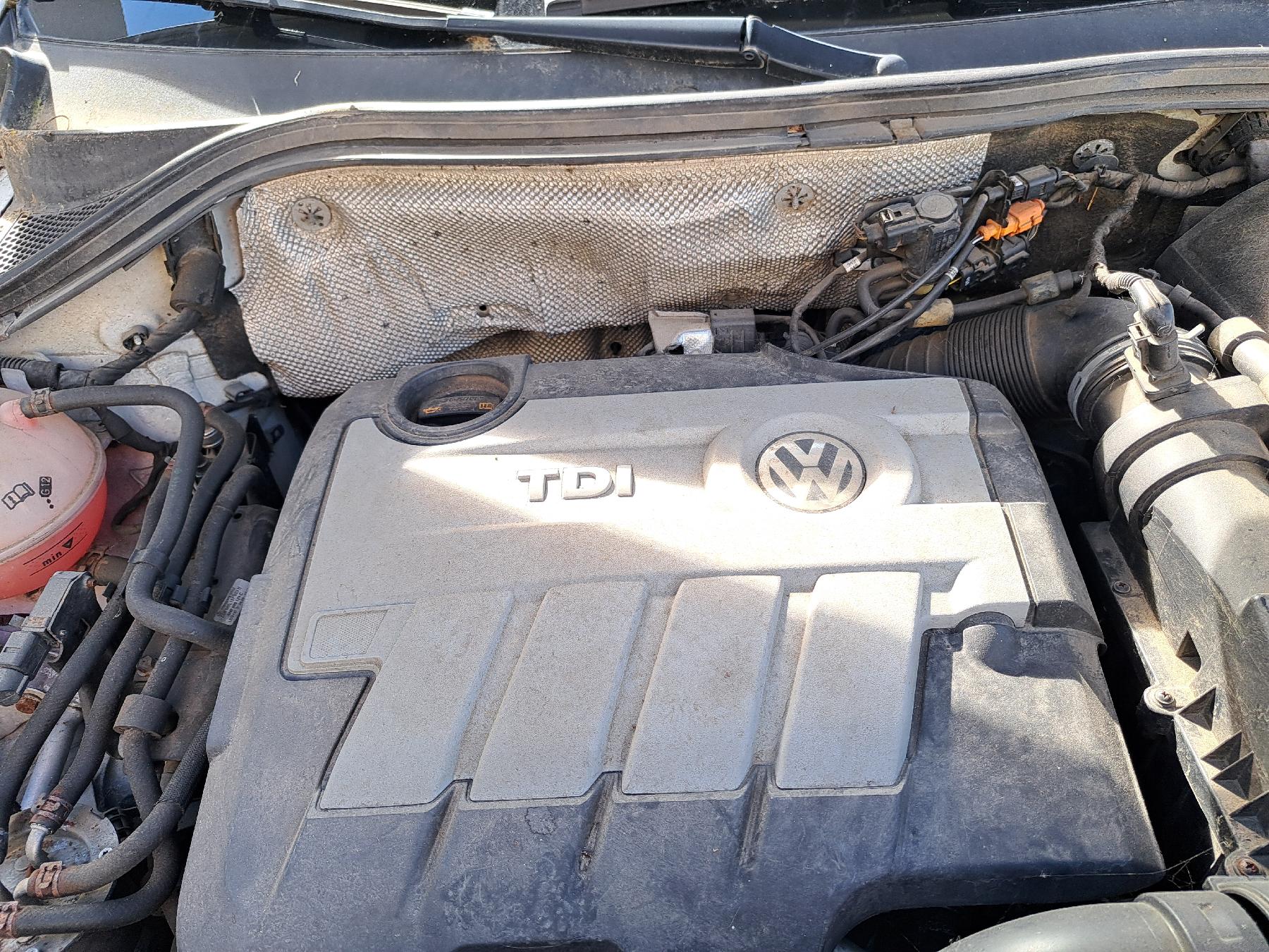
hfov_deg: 71.6
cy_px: 476
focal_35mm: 24
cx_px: 634
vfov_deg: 56.8
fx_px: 880
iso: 50
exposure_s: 1/100
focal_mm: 5.23
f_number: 1.8
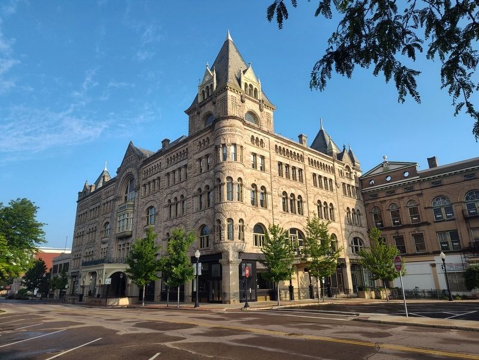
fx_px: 318
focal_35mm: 23
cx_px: 240
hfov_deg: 73.9
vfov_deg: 58.9
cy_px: 180
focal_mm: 5.56
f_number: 1.8
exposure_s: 1/912
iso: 100
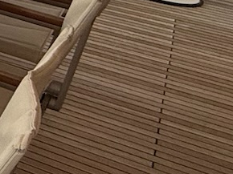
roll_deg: -1.3
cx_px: -515
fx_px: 666
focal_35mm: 99
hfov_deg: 10.6
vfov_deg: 14.4
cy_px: -42
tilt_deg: -21.5
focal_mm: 2.22
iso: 64
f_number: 2.2
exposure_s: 1/99
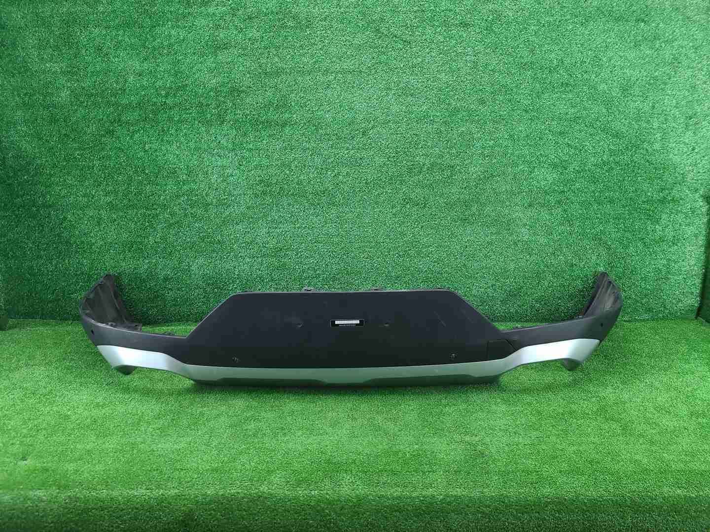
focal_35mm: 26
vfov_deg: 53.1
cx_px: 355
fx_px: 533
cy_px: 266
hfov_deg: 67.3
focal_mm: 5.4
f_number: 1.8
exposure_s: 1/50
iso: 193
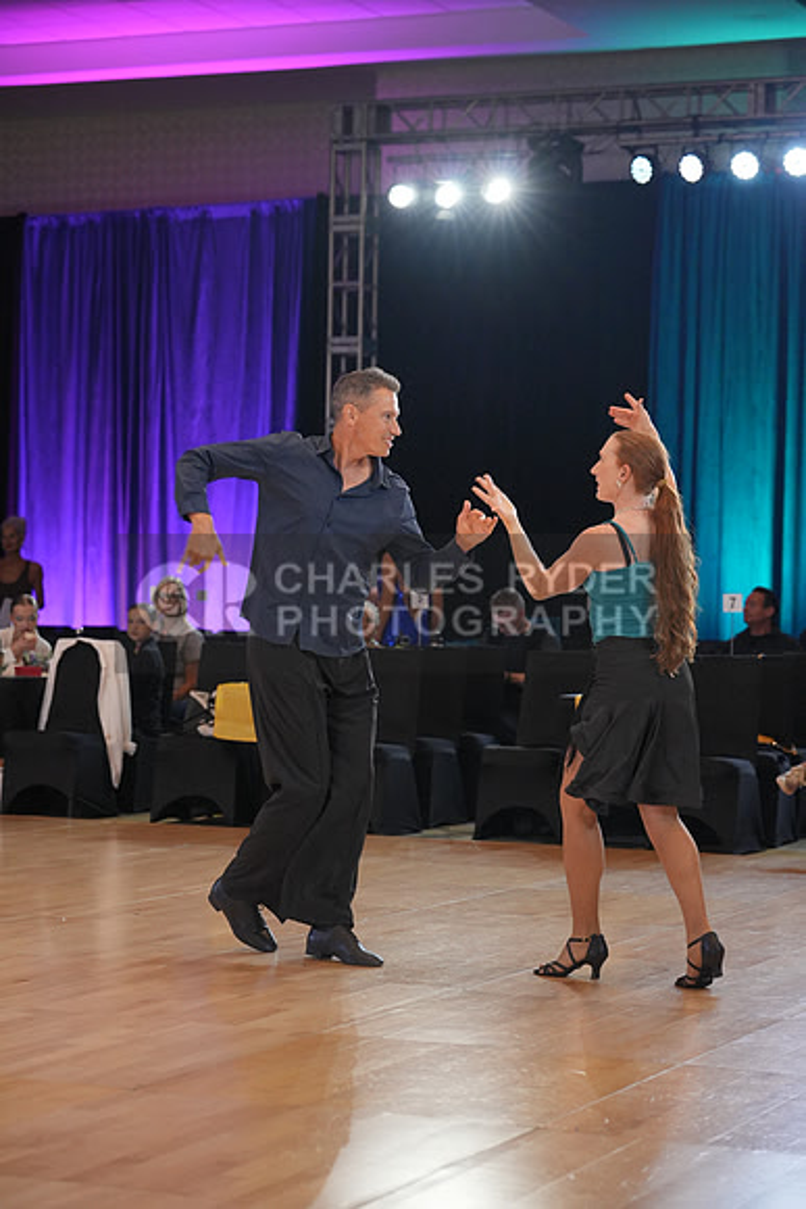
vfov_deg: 24.8
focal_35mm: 82
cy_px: 604
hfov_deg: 16.7
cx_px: 403
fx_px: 2752
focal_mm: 82
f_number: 3.5
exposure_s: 1/500
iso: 2500
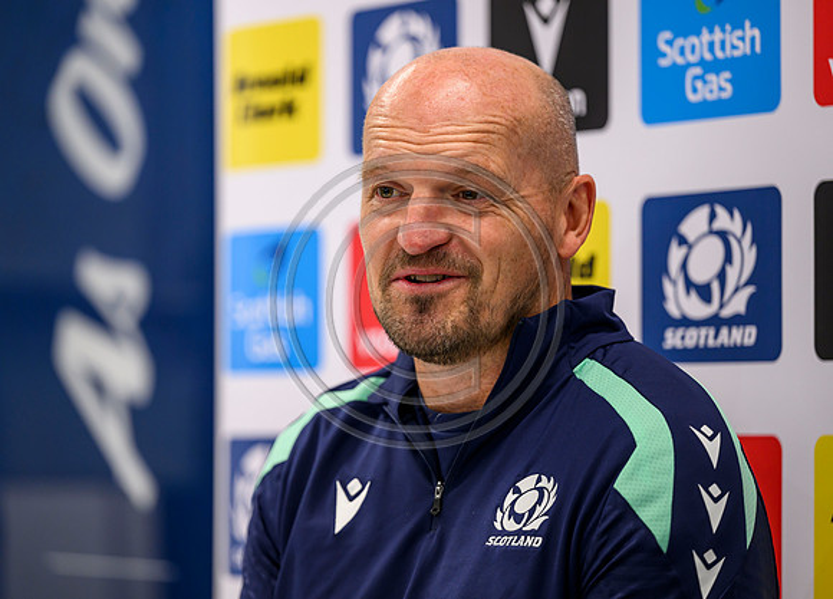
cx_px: 384
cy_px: 299
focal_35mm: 155
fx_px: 3682
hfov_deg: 12.9
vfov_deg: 9.3
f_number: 2.8
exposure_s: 1/160
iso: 1250
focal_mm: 145
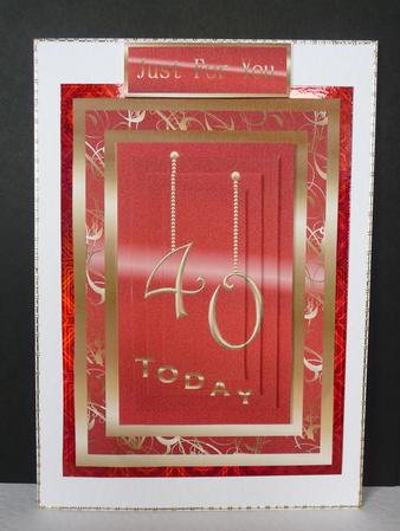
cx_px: 200
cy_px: 266
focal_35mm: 34
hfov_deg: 41.9
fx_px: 523
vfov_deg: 53.9
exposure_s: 1/30
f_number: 3.6
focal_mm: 5.6
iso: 125
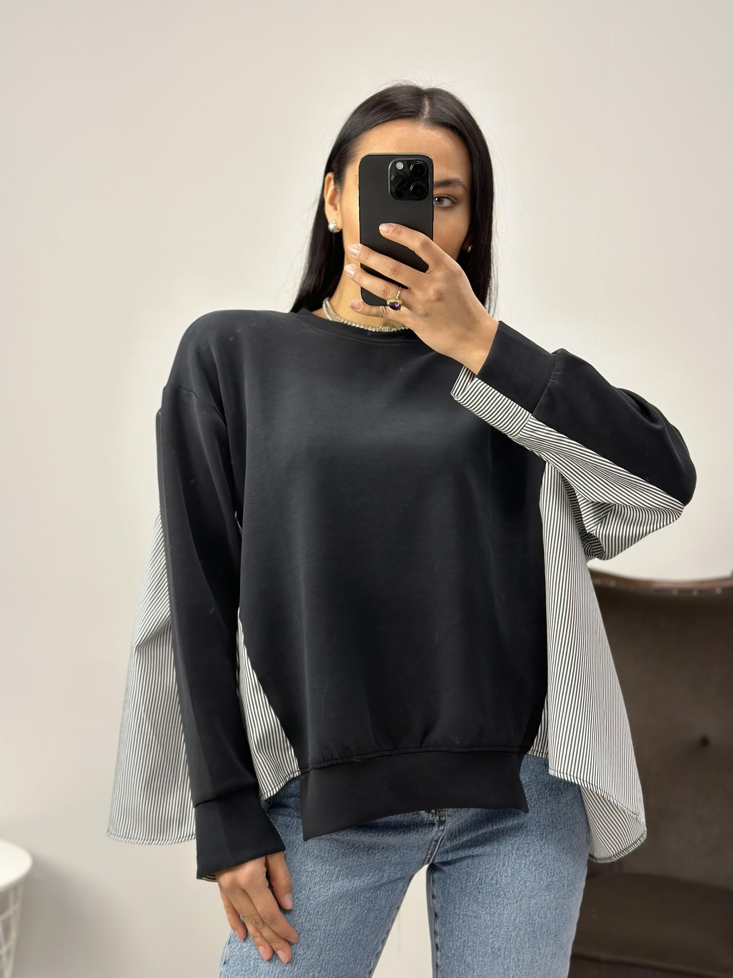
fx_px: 1355
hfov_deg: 30.3
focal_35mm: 48
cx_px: 366
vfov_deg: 39.7
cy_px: 489
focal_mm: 6.86
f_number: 1.78
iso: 125
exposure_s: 1/50
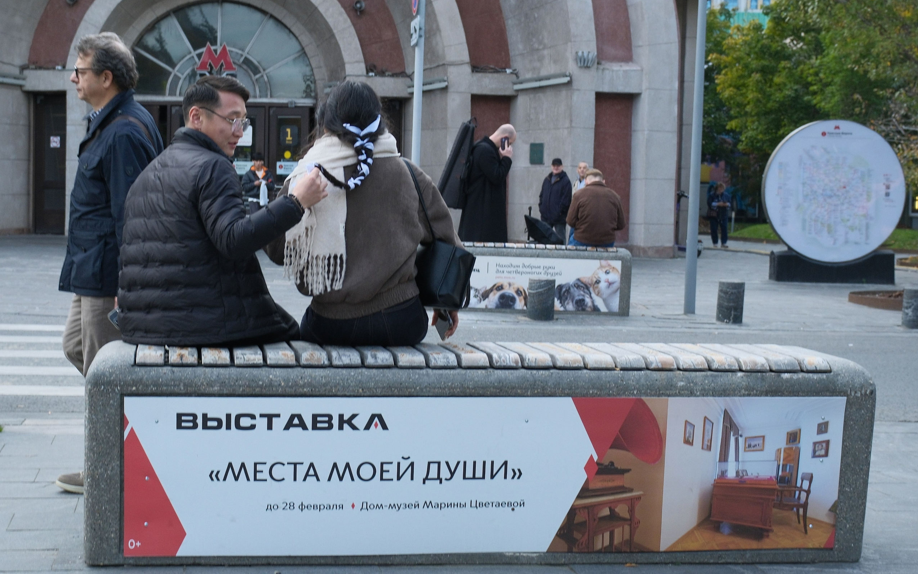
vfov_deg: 30.5
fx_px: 1051
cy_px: 282
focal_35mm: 42
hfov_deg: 47.2
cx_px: 461
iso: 640
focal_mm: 27
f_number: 5.6
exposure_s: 1/400
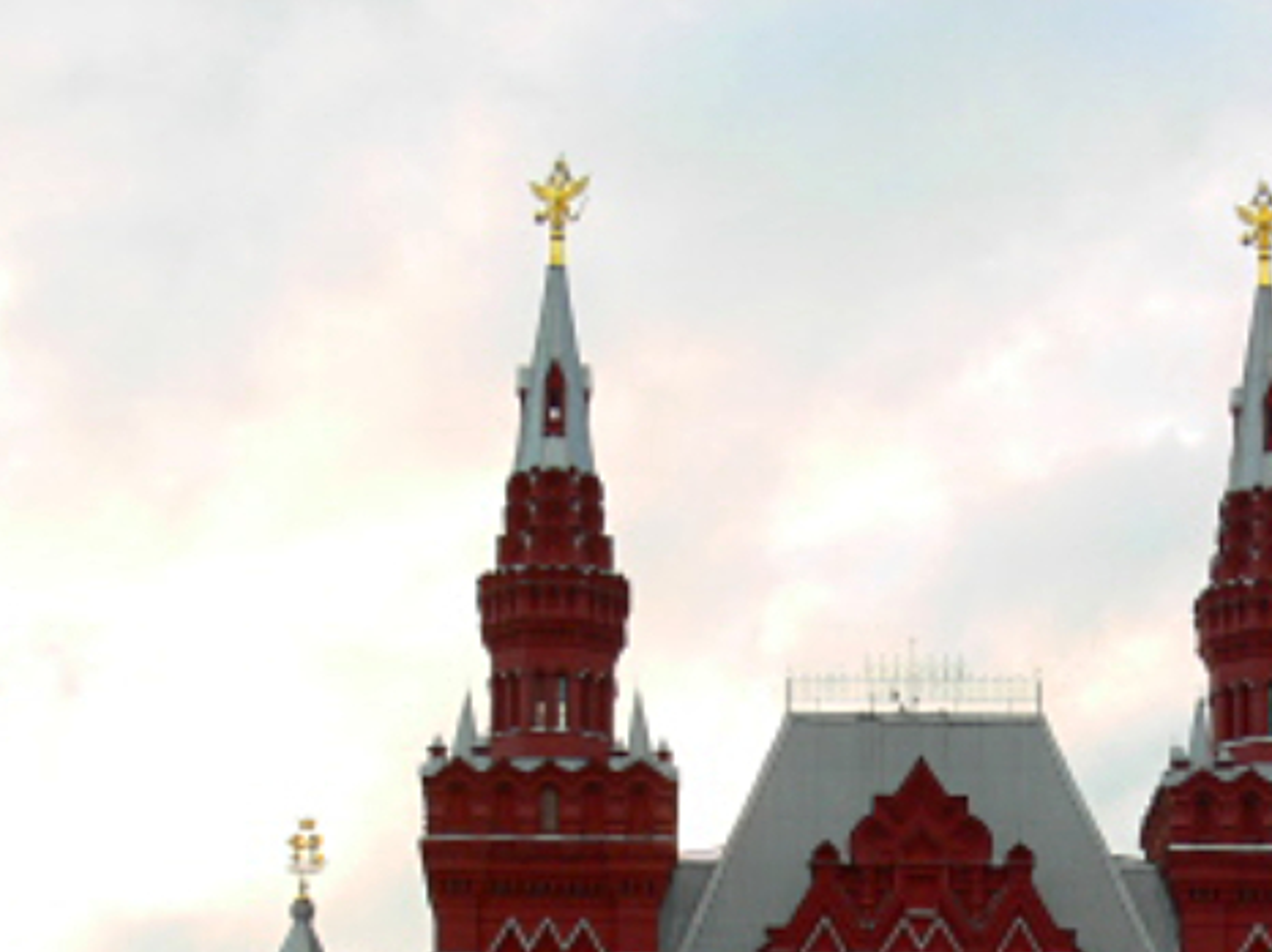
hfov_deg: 16.5
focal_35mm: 118
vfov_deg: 12.4
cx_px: 1059
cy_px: 1016
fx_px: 4334
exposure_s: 1/60
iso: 80
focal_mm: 11.6
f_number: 4
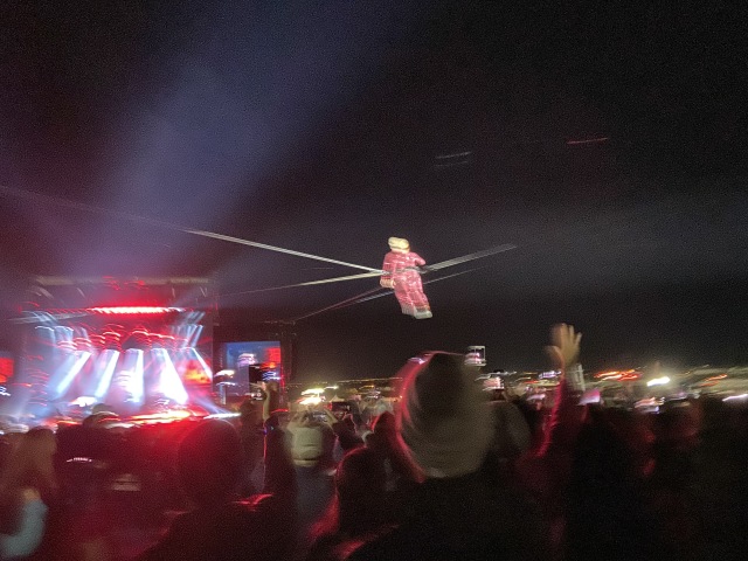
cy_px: 280
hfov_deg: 67.3
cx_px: 374
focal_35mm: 26
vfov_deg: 53.1
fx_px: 562
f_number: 1.8
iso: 1000
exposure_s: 1/15
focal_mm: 4.25
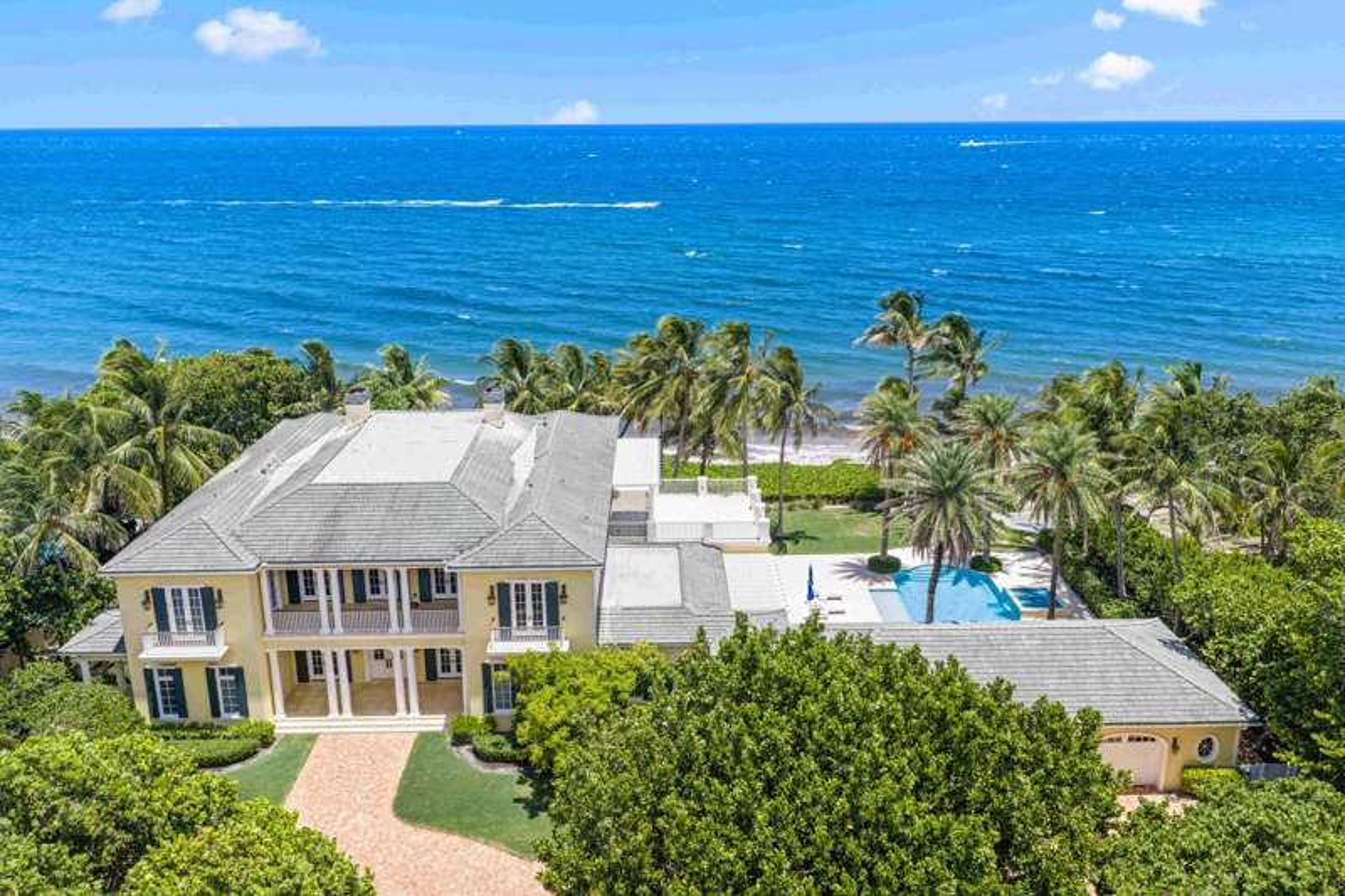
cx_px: 672
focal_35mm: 28
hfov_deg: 65.5
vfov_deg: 46.4
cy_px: 448
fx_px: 1046
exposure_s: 1/400
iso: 100
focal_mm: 14.45
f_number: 2.8
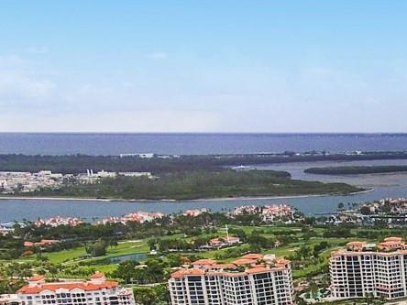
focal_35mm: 72
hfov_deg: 22.0
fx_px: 847
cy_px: 455
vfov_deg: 18.2
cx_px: 623
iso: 100
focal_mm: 3.61
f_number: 2.8
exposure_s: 1/1250
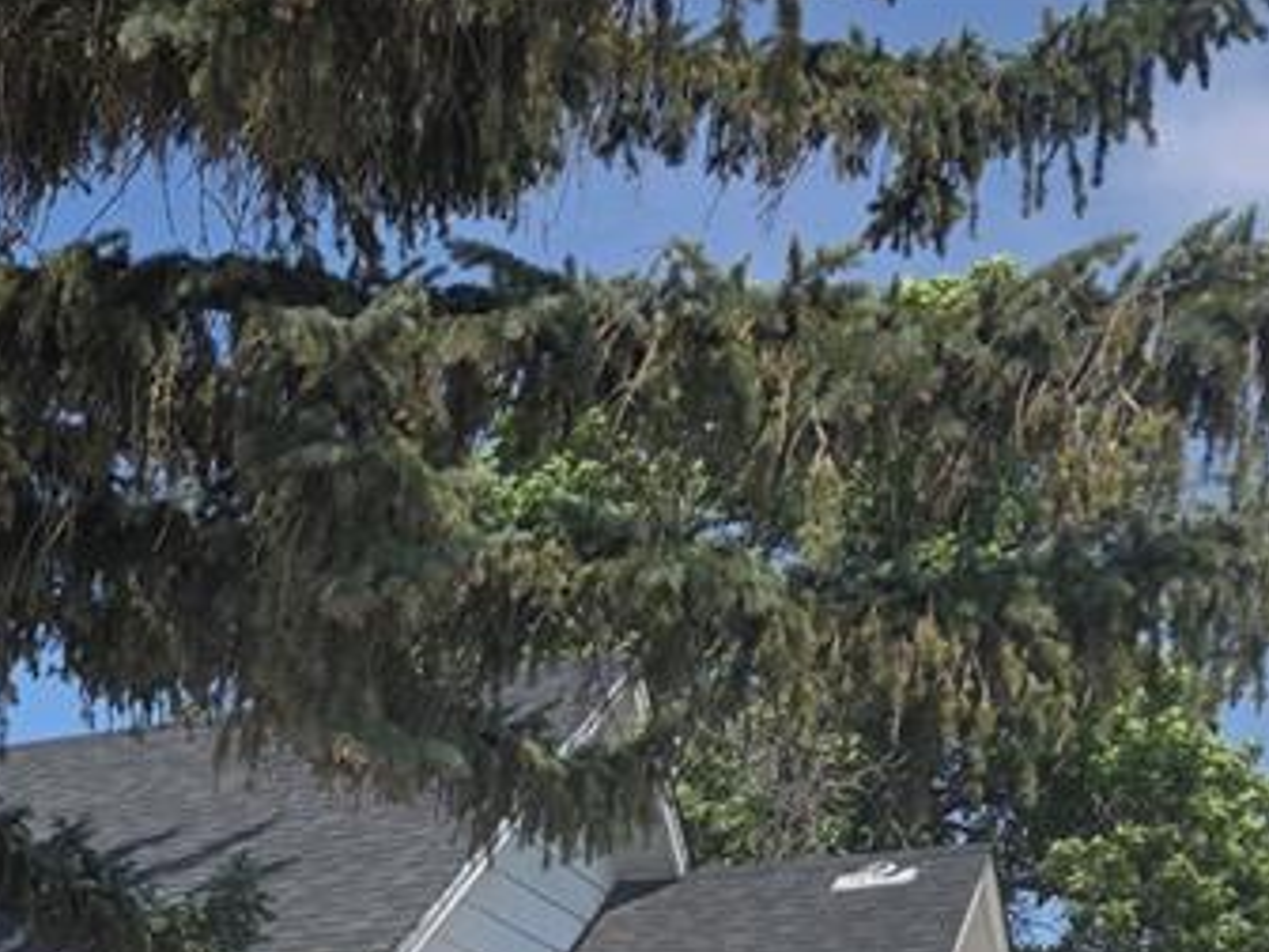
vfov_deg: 18.6
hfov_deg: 25.9
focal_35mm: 70
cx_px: -91
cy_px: 1428
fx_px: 2566
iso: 80
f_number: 1.7
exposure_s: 1/5958
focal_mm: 6.3
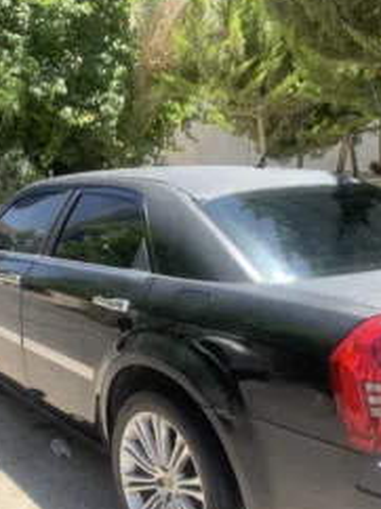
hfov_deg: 33.5
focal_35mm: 43
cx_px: 164
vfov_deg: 43.7
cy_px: 305
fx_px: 632
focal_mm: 4.25
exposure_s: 1/448
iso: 25
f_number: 1.8
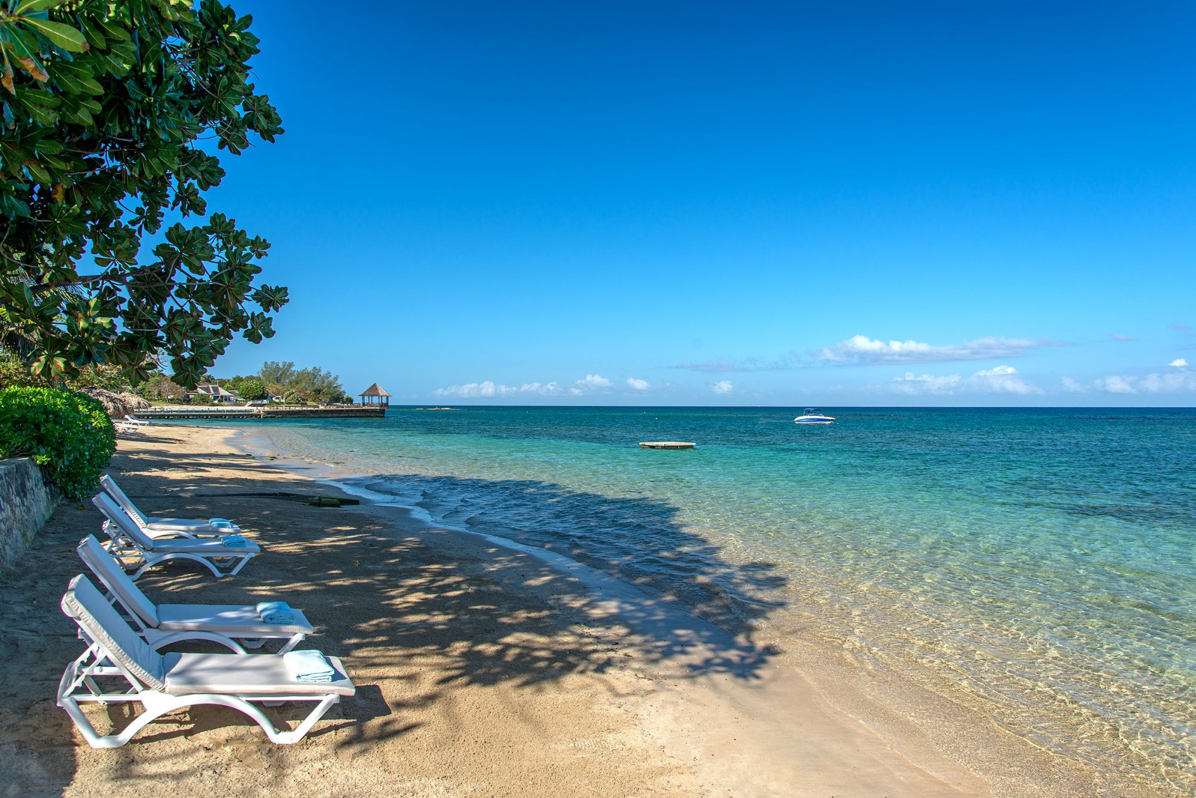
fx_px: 798
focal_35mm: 24
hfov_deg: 73.7
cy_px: 399
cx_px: 598
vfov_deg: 53.2
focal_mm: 24
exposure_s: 1/200
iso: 100
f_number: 7.1
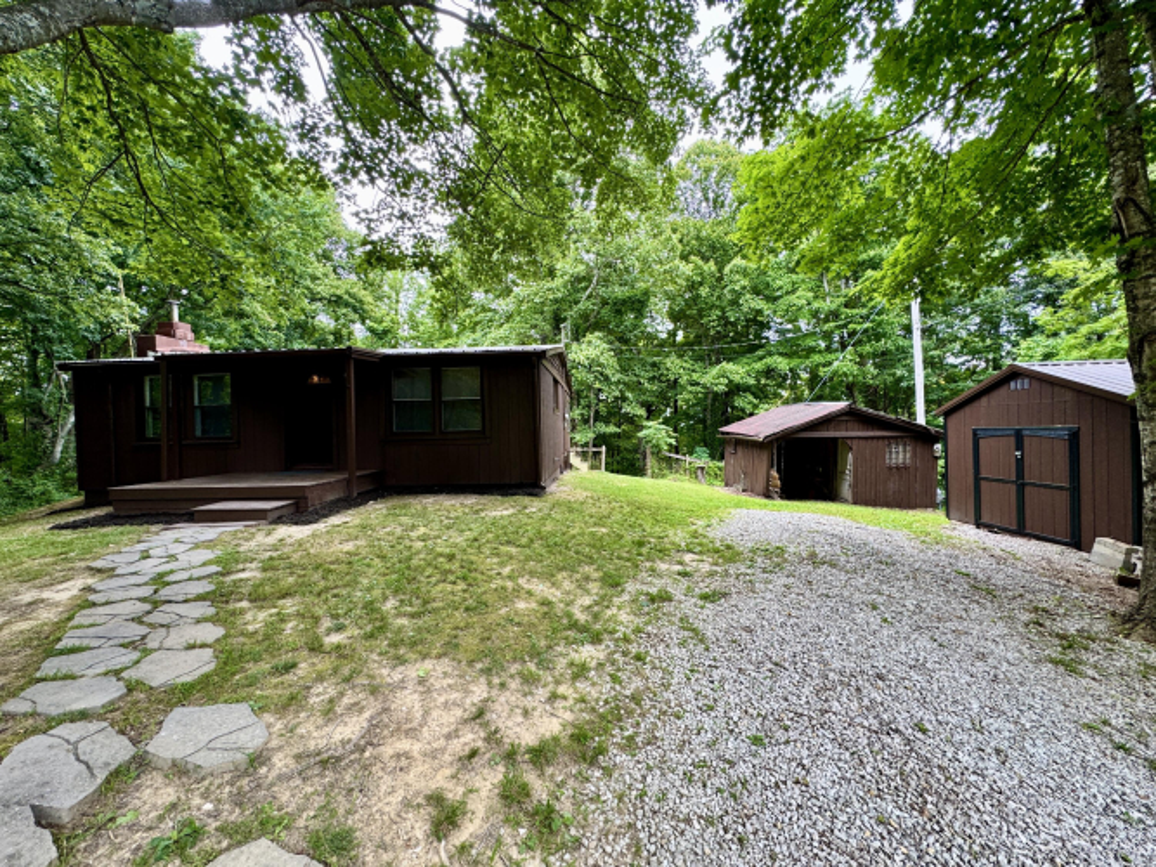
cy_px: 434
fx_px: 467
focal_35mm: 14
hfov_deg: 102.1
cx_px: 578
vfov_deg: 85.7
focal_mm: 2.22
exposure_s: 1/99
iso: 64
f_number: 2.2
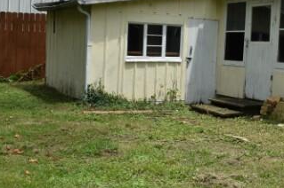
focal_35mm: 61
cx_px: 245
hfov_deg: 31.6
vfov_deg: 22.2
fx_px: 481
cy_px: 78
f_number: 10
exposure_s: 1/400
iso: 250
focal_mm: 18
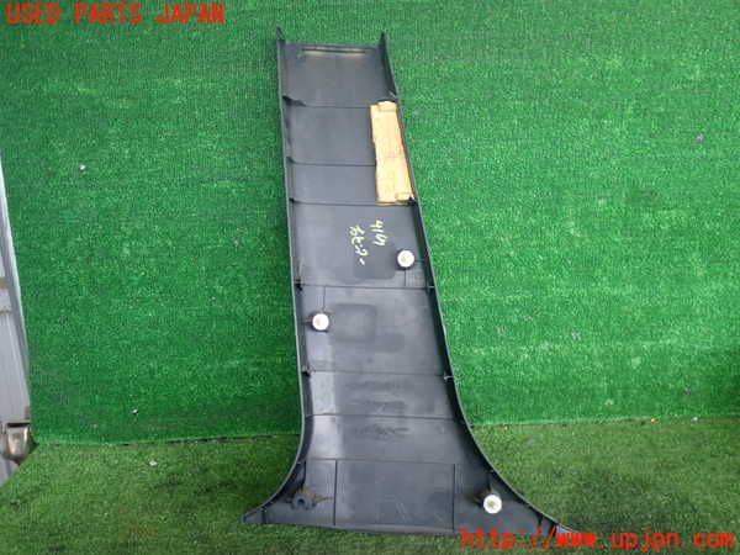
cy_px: 278
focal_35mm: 30
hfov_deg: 60.0
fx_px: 641
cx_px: 370
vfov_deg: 46.8
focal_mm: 5.4
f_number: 2.3
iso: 200
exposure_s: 1/100
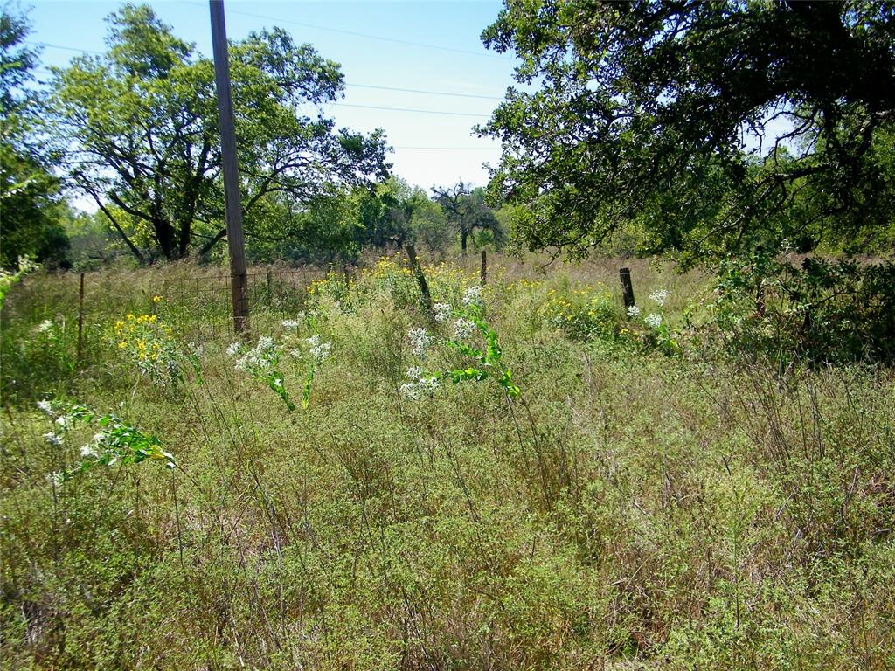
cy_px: 336
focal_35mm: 35
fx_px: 905
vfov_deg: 40.7
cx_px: 448
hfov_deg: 52.6
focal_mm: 6.3
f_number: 7.4
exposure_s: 1/160
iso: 80
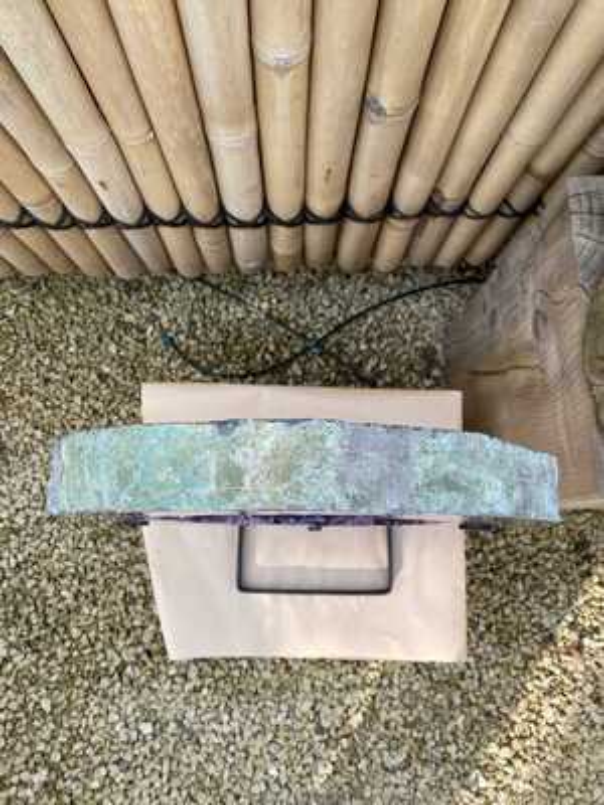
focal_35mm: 26
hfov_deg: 53.1
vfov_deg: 67.3
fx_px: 605
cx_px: 302
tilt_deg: -80.4
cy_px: 402
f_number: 1.8
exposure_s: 1/347
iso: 32
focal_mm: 4.25
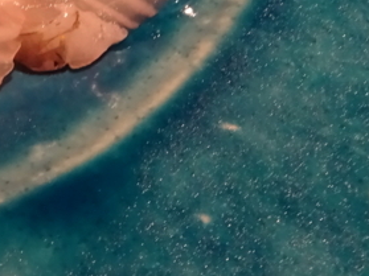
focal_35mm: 88
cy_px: -46
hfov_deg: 22.0
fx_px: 938
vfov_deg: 16.2
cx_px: 78
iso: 400
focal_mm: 4.1
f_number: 3.5
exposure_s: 1/30
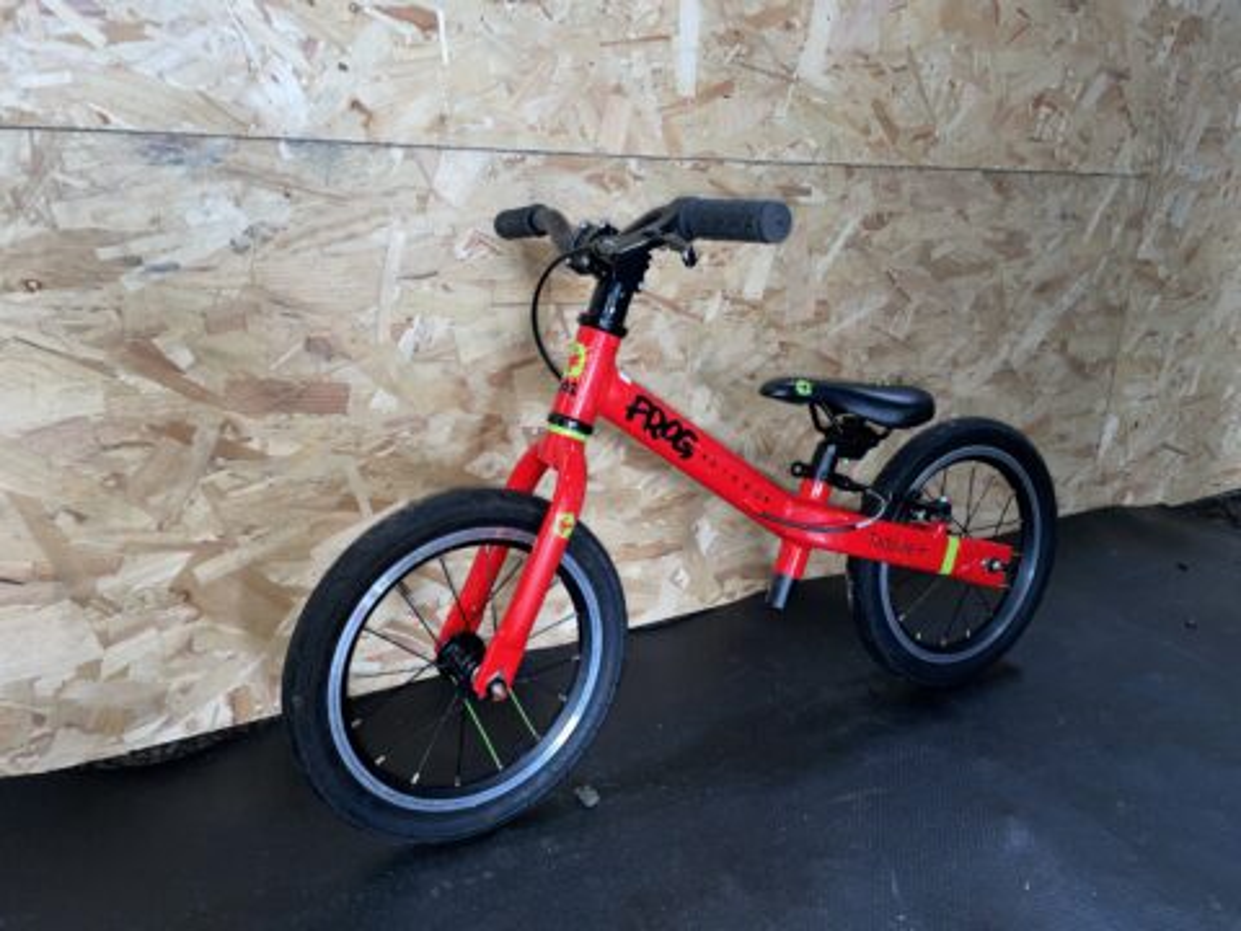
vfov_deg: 53.1
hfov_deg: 67.3
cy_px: 466
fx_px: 932
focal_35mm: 26
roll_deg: -1.6
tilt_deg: -18.0
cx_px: 620
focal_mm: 4.2
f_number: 1.6
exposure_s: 1/27
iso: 50
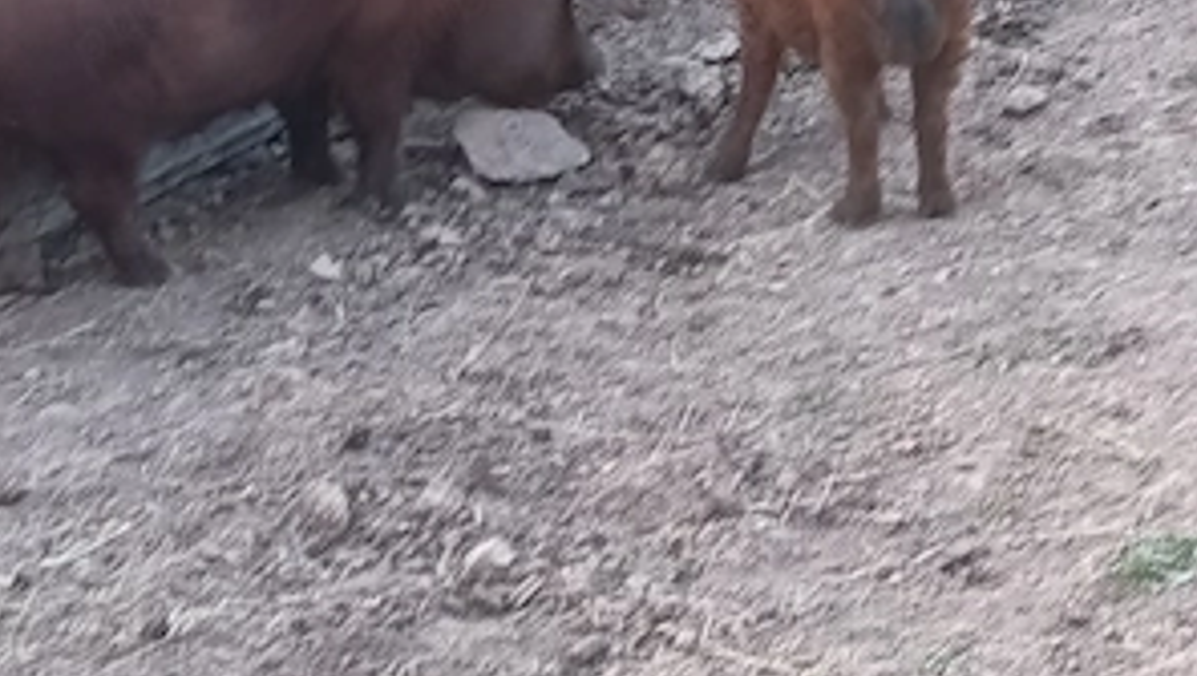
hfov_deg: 20.2
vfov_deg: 11.4
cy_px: 16
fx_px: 3367
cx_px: 594
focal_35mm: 106
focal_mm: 5.27
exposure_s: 1/20
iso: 1511
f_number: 1.7
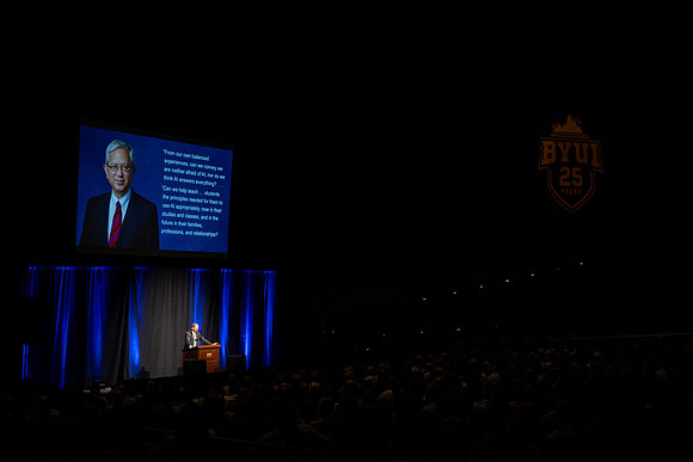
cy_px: 231
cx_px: 346
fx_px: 924
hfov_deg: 41.1
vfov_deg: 28.1
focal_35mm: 48
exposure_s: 1/160
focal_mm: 48
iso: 800
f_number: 2.8
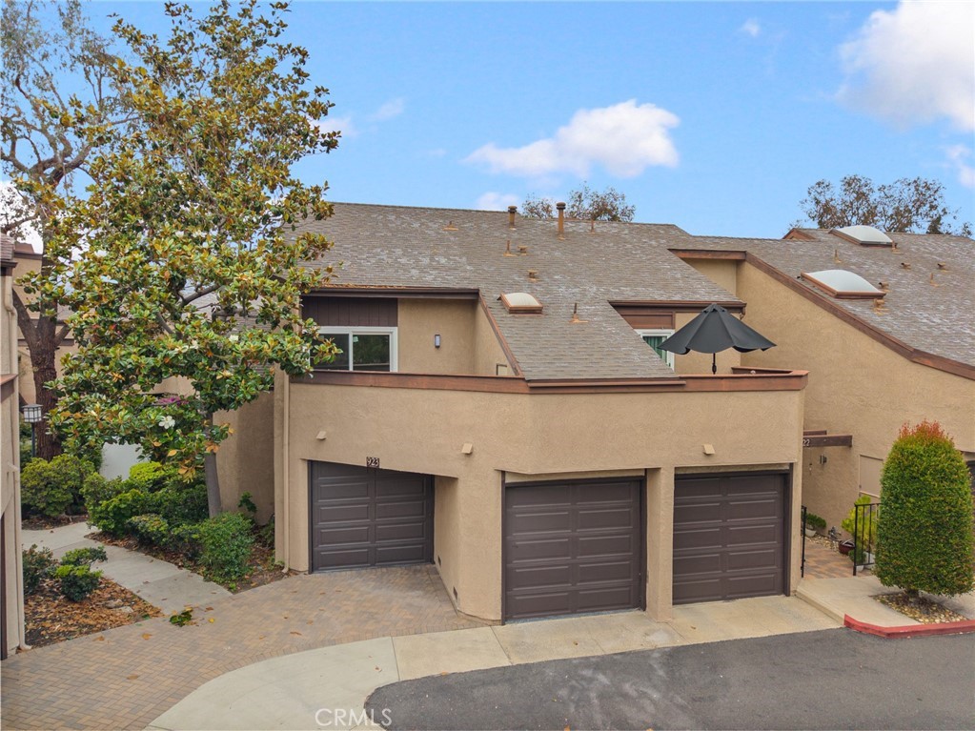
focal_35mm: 24
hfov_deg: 71.6
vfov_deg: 56.8
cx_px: 488
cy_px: 366
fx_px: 676
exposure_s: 1/2500
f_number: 1.8
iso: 410
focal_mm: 8.67
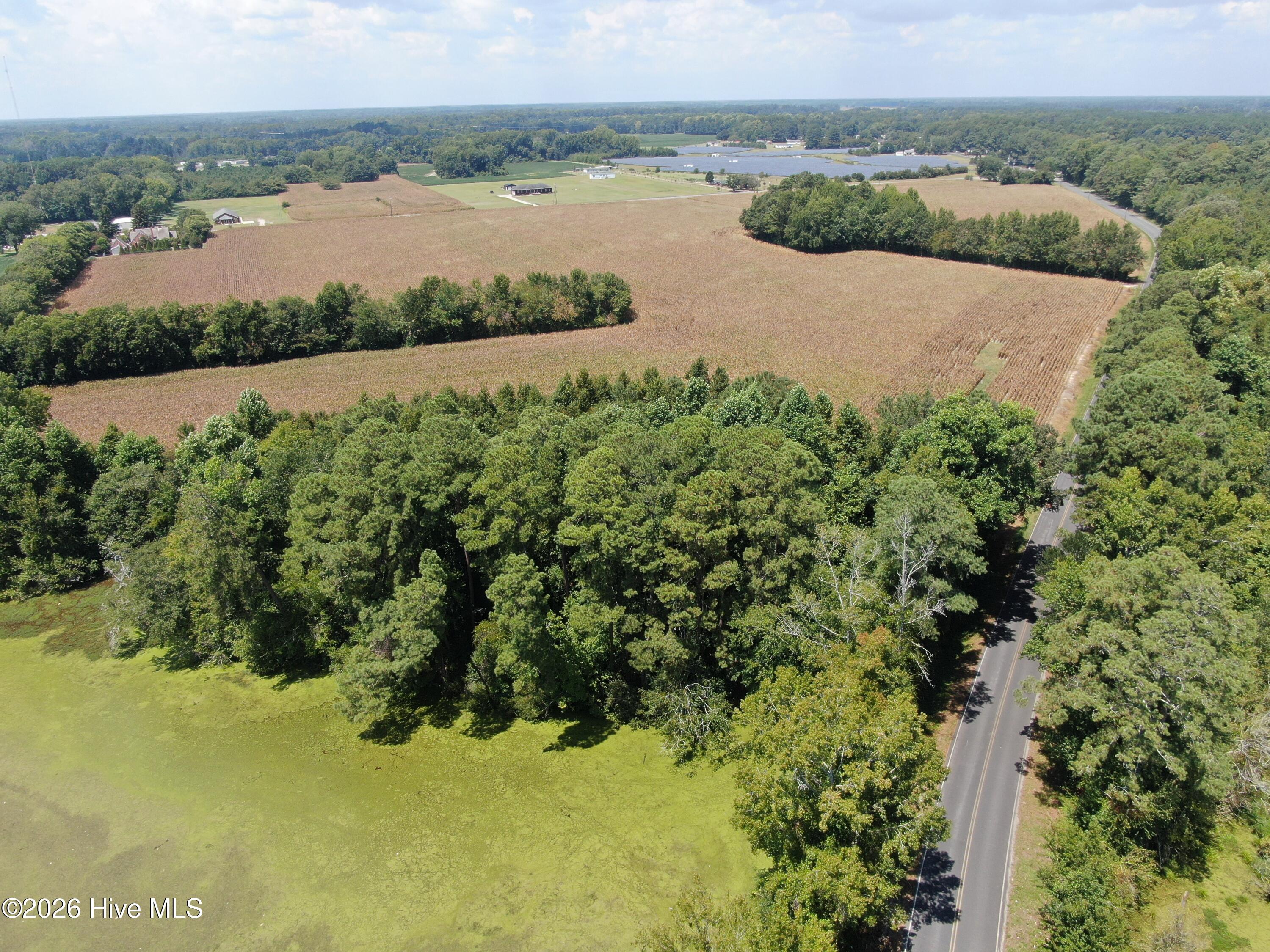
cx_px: 635
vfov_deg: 56.8
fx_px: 881
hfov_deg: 71.6
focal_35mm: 24
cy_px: 476
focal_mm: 4.39
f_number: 2.8
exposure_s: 1/800
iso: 100
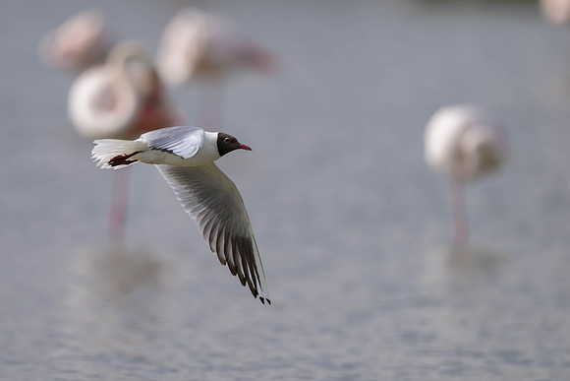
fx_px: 11103
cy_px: 190
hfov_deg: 2.9
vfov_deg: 2.0
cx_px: 110
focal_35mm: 701
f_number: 2.8
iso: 110
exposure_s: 1/5000
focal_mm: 400
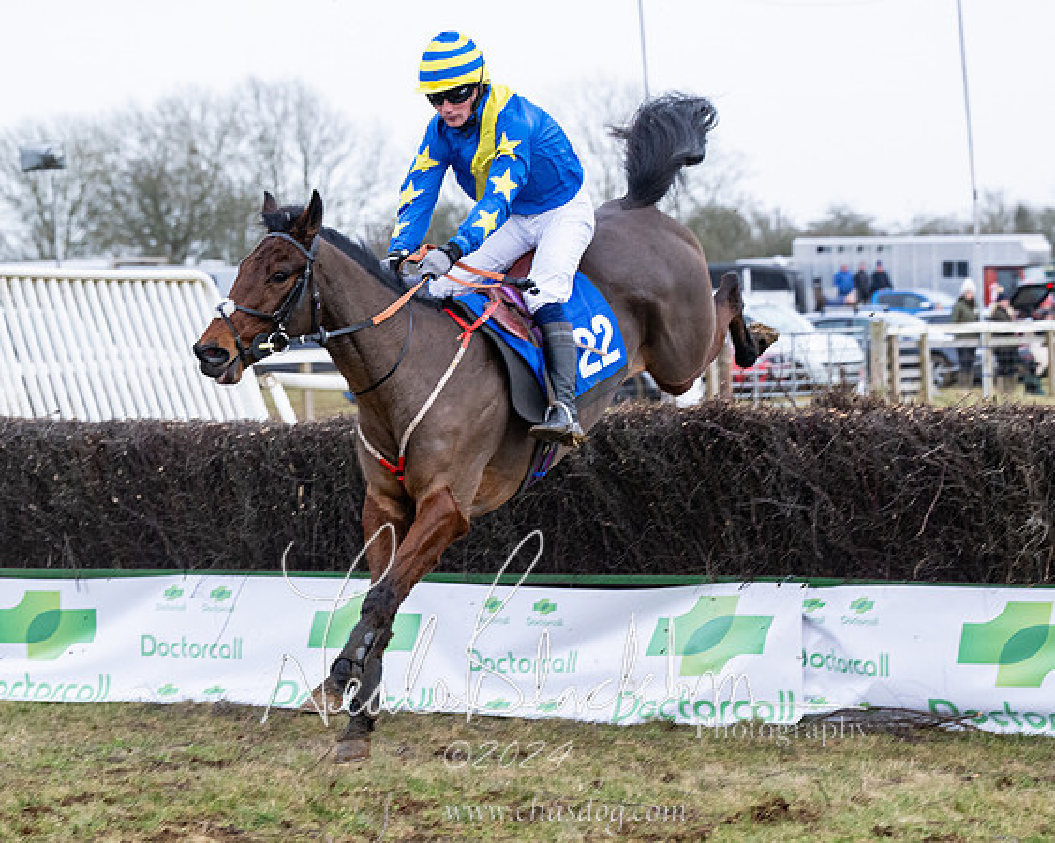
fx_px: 4663
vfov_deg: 10.3
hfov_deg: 12.9
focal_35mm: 149
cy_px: 522
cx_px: 604
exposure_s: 1/1000
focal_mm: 93
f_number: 4
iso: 800
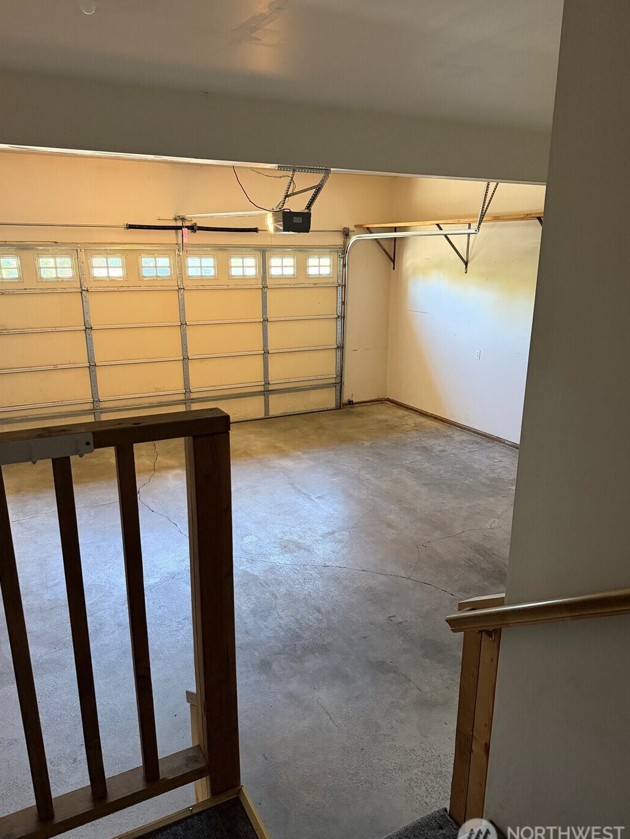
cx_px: 315
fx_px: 606
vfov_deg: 69.4
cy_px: 429
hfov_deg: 54.9
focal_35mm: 25
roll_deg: -1.0
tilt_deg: -15.2
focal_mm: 6.76
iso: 640
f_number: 1.78
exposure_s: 1/60
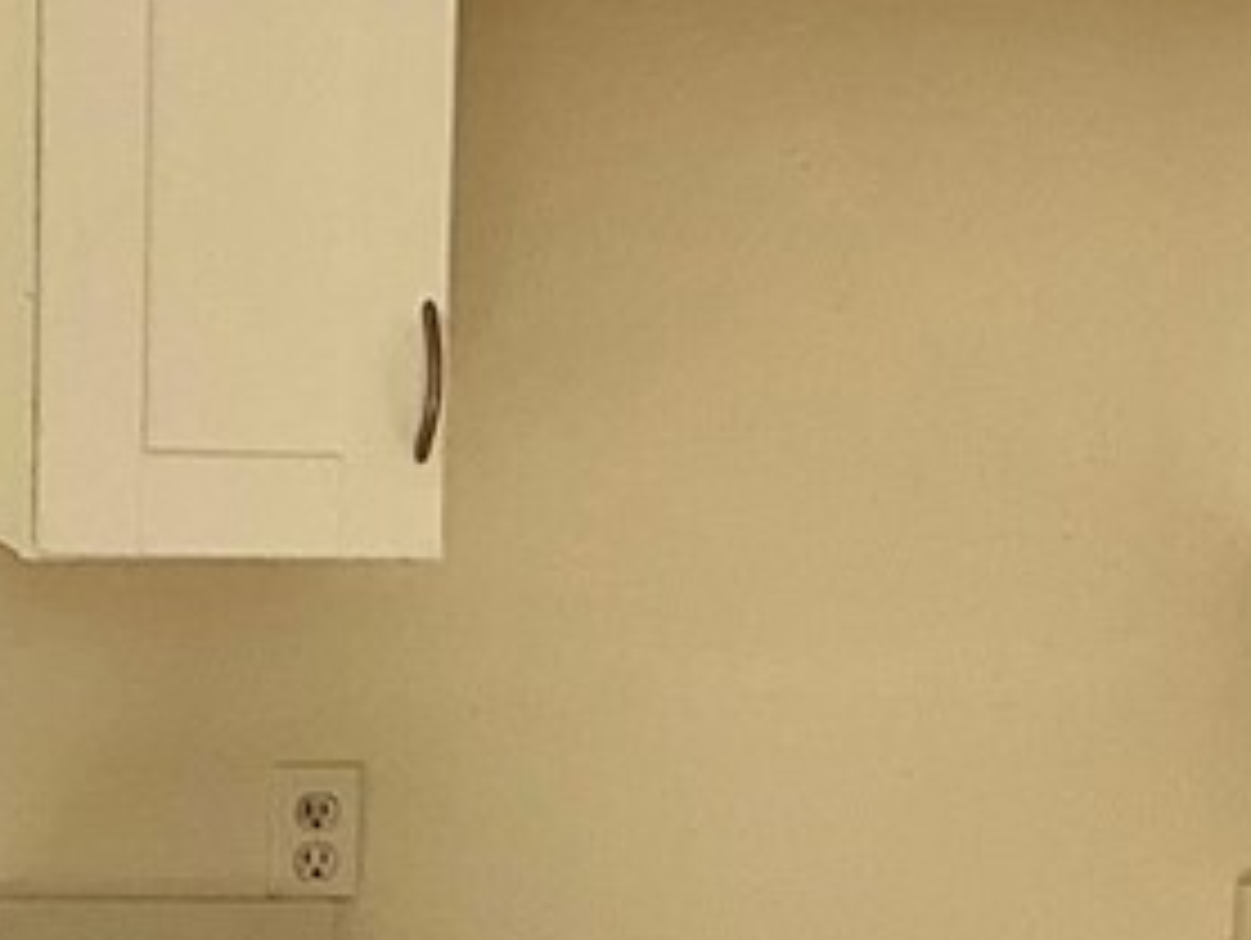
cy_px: 1007
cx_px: 1094
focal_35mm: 161
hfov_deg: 12.2
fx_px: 5823
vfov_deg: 9.2
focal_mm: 3
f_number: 1.8
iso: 25
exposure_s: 1/367
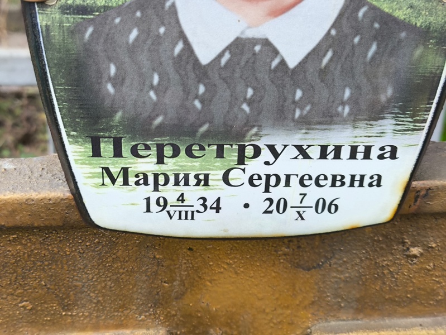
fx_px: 645
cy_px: 168
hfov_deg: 38.2
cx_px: 223
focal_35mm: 50
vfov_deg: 29.1
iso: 64
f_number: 1.7
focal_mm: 4.71
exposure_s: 1/60
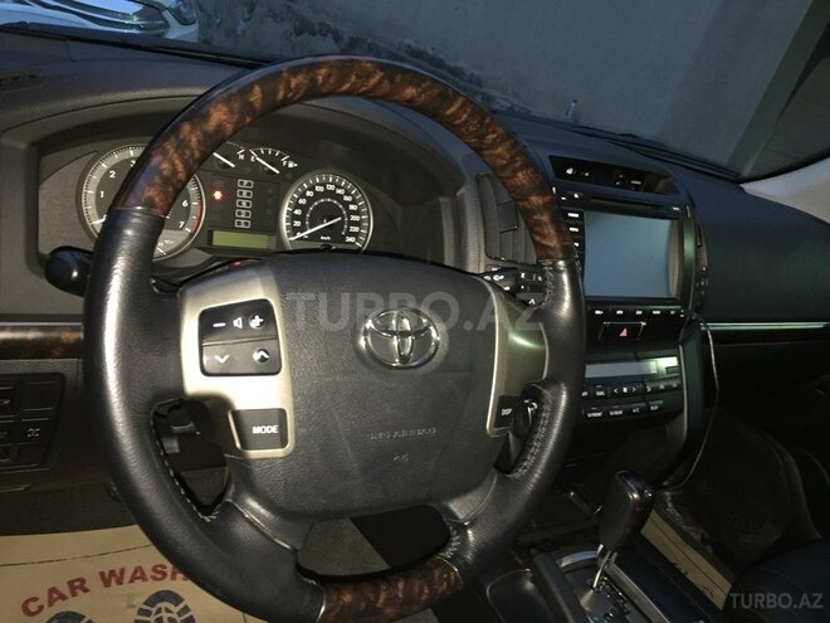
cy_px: 312
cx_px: 415
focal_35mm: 29
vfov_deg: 48.2
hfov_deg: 61.7
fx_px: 695
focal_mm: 4.15
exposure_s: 1/17
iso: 200
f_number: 2.2
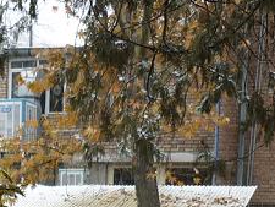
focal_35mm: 105
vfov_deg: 13.2
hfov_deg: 17.8
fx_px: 835
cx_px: -51
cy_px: 323
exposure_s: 1/30
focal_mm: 5.5
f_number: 2.8
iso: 100
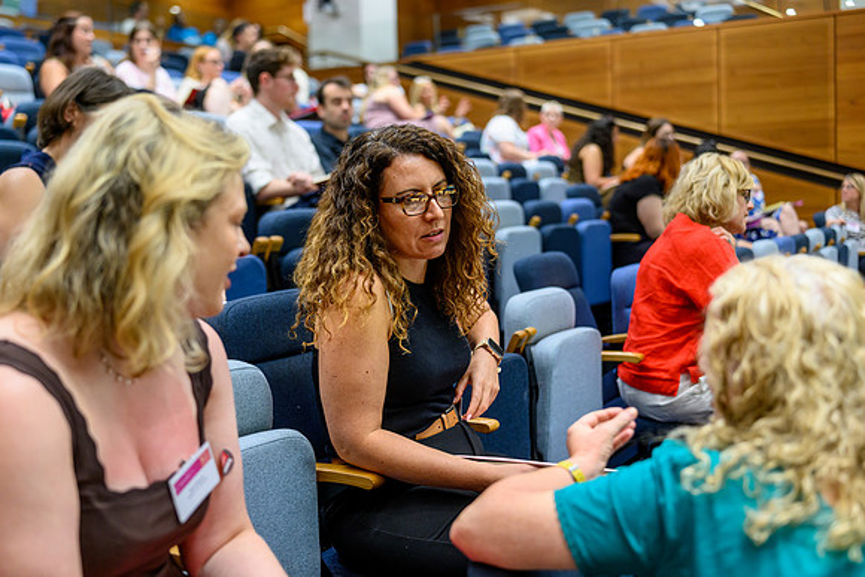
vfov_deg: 31.5
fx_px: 1024
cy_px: 288
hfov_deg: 45.8
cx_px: 432
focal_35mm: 43
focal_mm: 41
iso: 1250
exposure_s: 1/200
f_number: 2.1
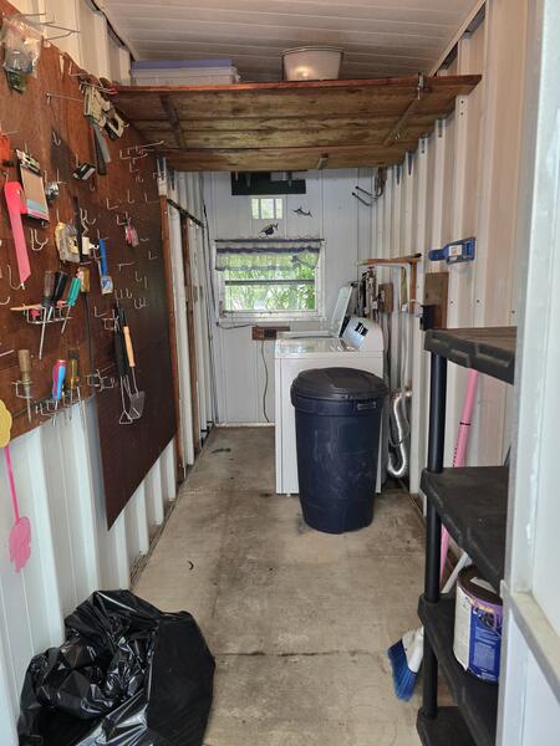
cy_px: 373
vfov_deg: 73.9
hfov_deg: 58.9
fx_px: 496
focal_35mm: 23
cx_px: 280
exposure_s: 1/120
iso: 400
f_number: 1.7
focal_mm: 6.3
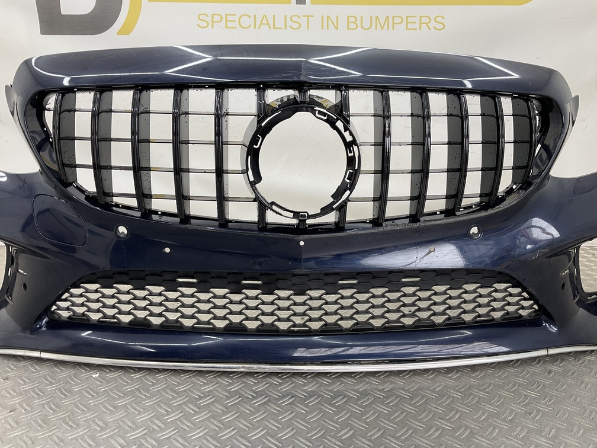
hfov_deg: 61.7
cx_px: 298
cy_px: 224
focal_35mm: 29
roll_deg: -1.7
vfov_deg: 48.2
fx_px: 500
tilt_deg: -13.3
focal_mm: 3
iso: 40
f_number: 1.8
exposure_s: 1/120
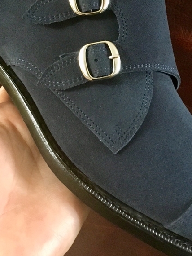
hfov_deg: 24.0
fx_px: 451
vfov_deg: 30.8
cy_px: 45
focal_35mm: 61
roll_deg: -4.0
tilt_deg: -29.4
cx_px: 123
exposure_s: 1/17
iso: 250
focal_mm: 4.15
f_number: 2.2
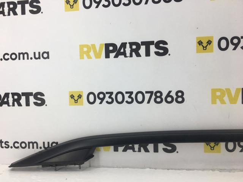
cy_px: 91
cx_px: 122
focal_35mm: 29
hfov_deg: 61.7
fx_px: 204
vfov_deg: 48.2
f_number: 2.2
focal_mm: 4.15
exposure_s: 1/100
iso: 40
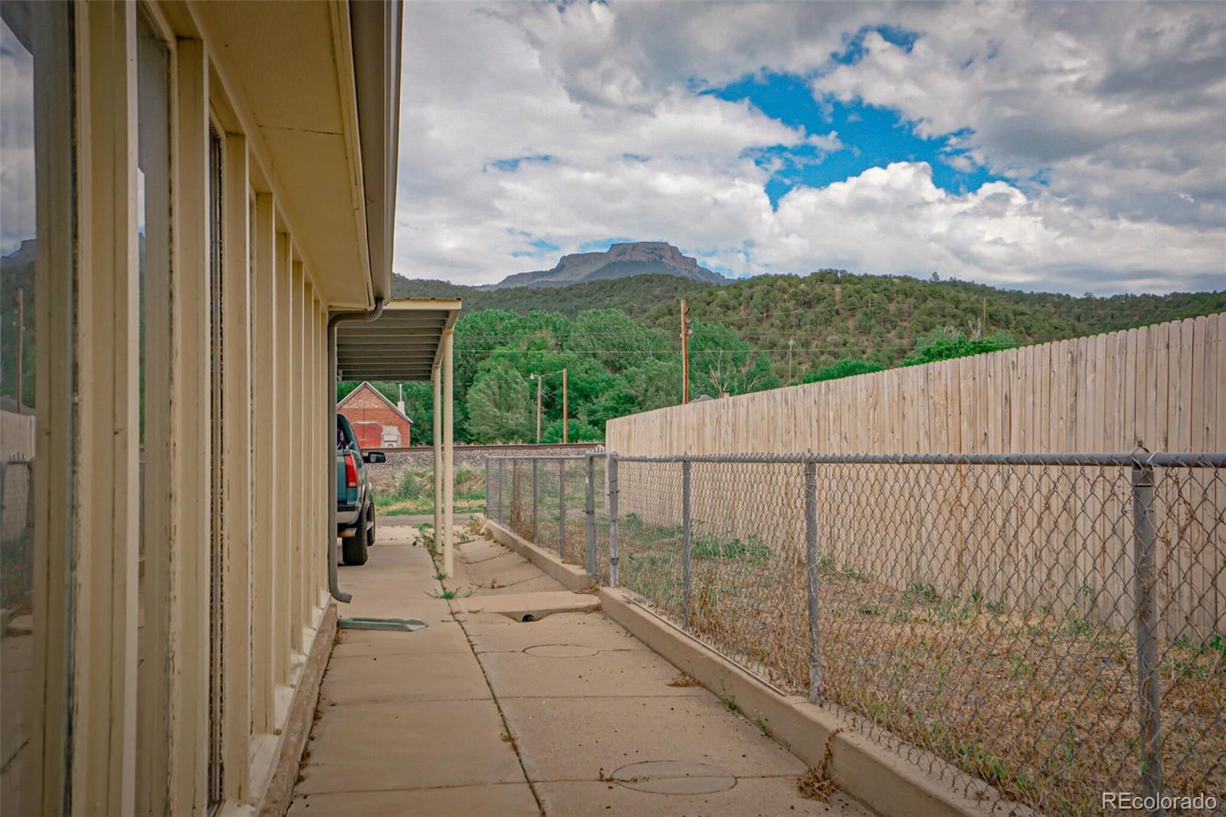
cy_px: 408
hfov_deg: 54.4
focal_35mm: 35
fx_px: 1192
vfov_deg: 37.8
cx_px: 613
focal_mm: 35
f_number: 8
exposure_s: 1/500
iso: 400
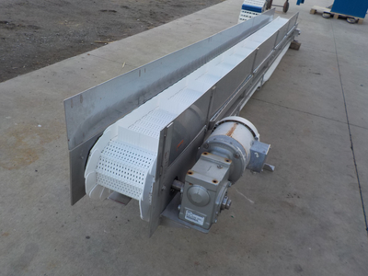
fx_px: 319
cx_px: 184
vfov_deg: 46.8
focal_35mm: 30
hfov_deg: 60.0
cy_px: 138
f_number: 3.3
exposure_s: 1/100
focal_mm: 4.1
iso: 125
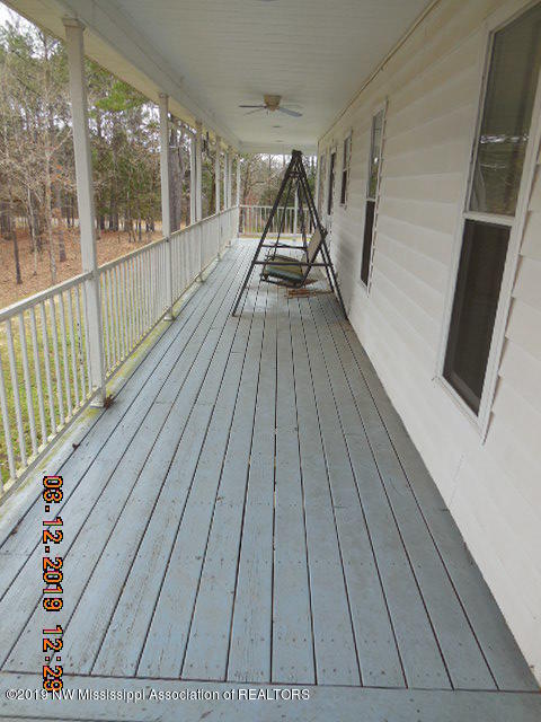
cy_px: 361
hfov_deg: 54.9
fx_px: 521
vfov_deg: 69.4
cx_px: 270
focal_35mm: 25
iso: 125
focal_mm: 4.5
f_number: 3.1
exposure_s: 1/320
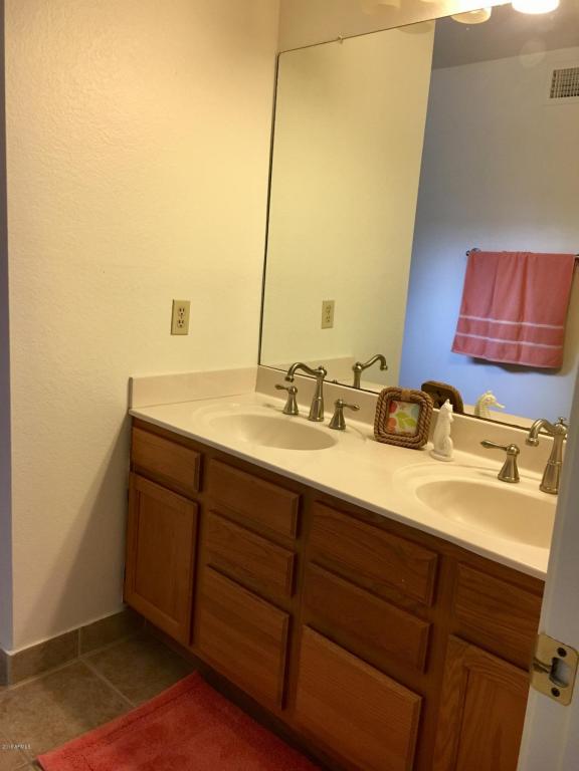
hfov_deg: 48.2
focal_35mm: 29
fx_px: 647
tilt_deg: -9.6
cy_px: 386
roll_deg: -3.4
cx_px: 290
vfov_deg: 61.7
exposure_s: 1/30
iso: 125
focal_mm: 4.15
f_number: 2.2
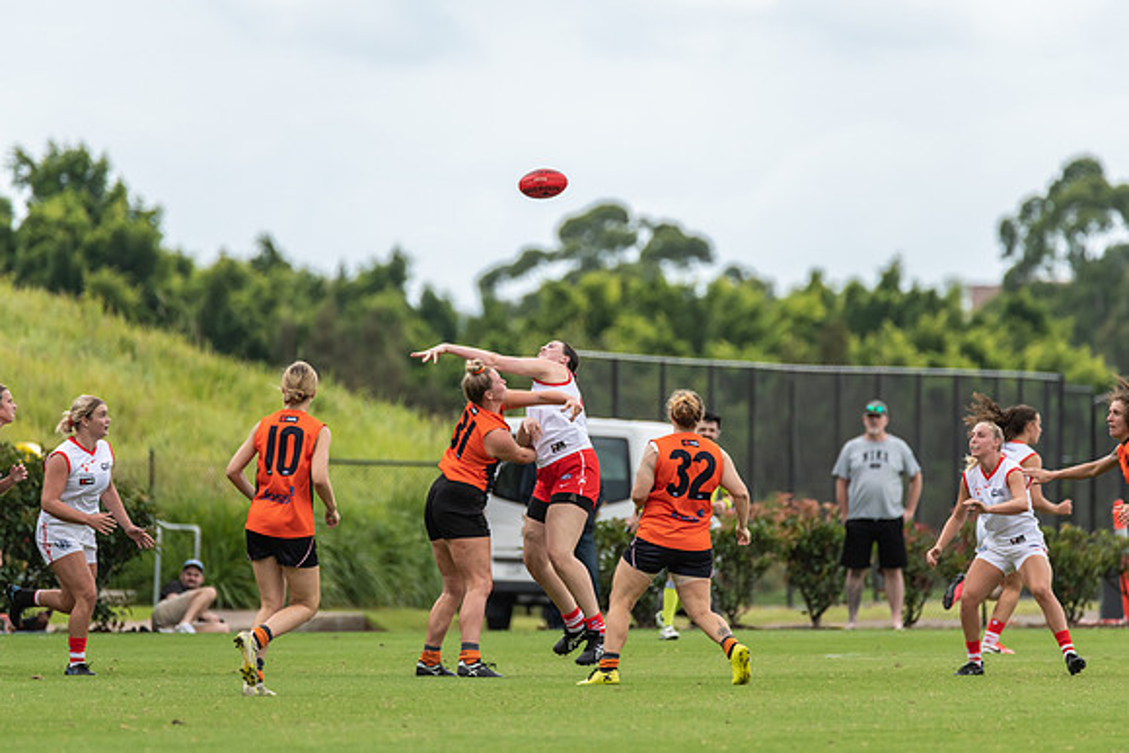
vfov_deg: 2.5
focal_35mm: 560
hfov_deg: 3.7
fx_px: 17557
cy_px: 377
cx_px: 559
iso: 1000
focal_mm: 550
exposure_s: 1/1600
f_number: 9
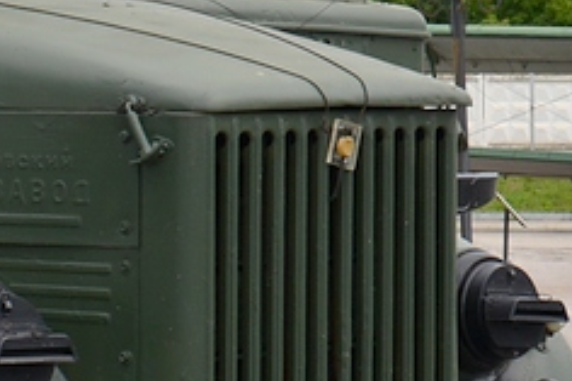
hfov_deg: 12.1
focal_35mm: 168
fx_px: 2667
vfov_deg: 8.1
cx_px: -51
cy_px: 89
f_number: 8
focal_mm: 22
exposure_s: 1/250
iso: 140
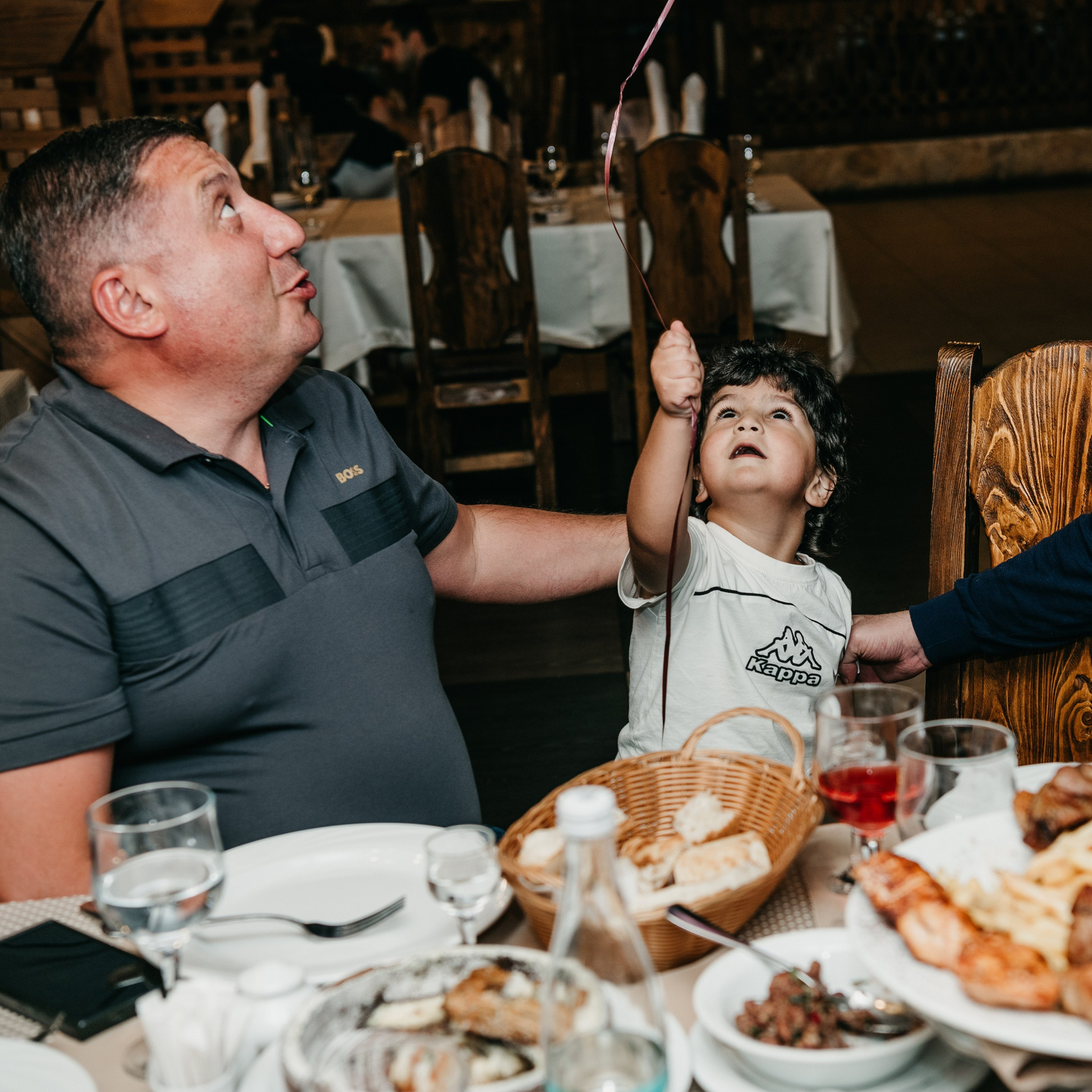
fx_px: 2248
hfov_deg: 27.2
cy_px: 561
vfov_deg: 27.3
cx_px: 719
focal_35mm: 63
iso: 160
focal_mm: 48
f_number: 4
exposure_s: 1/160
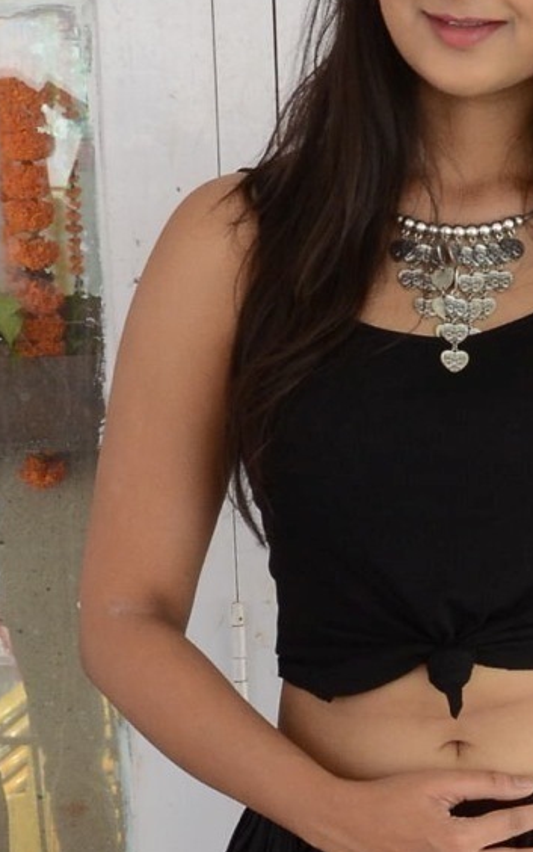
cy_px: 1009
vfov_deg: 13.8
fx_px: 3413
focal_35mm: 147
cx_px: 444
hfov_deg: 8.9
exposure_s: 1/125
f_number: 8
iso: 1000
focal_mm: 30
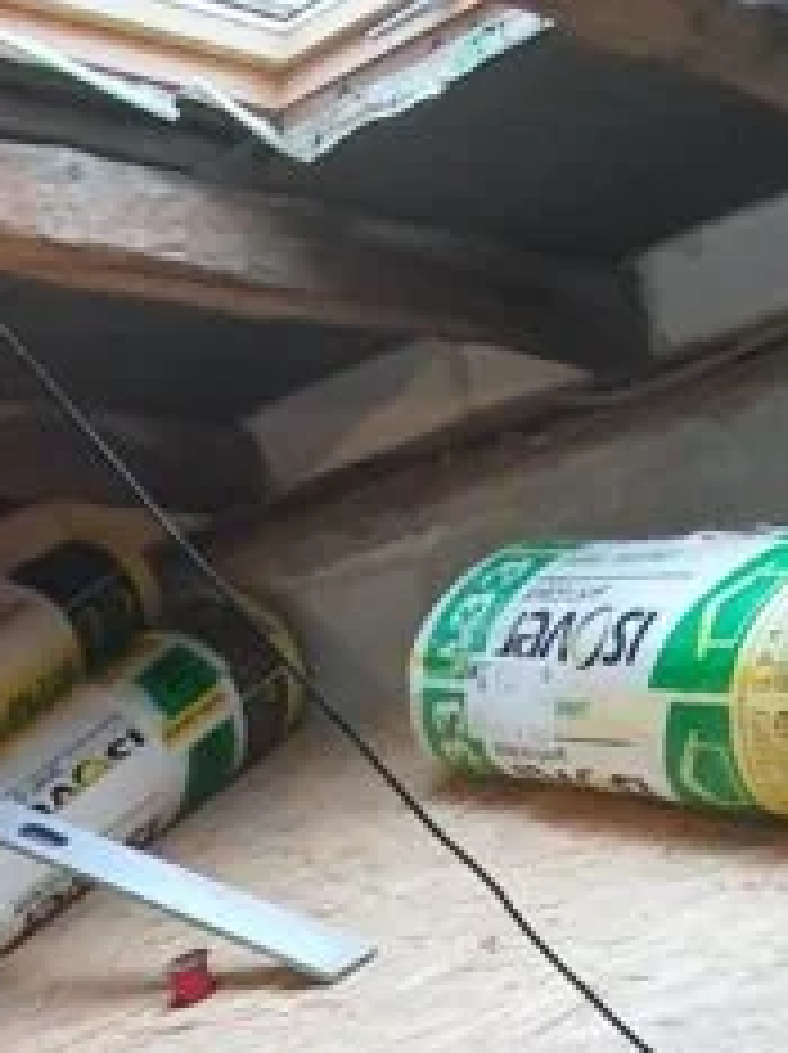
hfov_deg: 20.2
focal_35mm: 57
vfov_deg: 22.3
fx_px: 1733
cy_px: 1836
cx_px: -540
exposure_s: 1/50
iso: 250
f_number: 2.2
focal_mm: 1.8
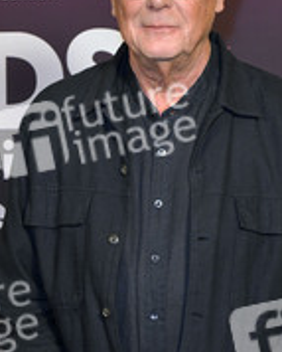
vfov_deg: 18.9
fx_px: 1051
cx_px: 152
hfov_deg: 15.3
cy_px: 229
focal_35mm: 101
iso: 1600
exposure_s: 1/250
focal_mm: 48
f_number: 6.3
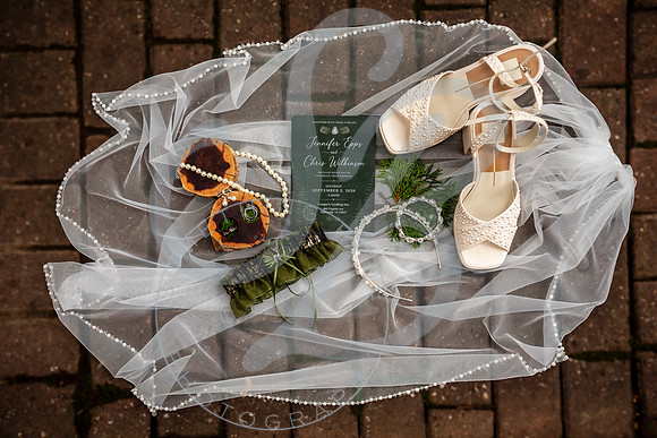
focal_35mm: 55
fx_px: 1004
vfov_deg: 24.6
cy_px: 219
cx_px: 328
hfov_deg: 36.2
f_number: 4
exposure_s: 1/160
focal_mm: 55
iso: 100
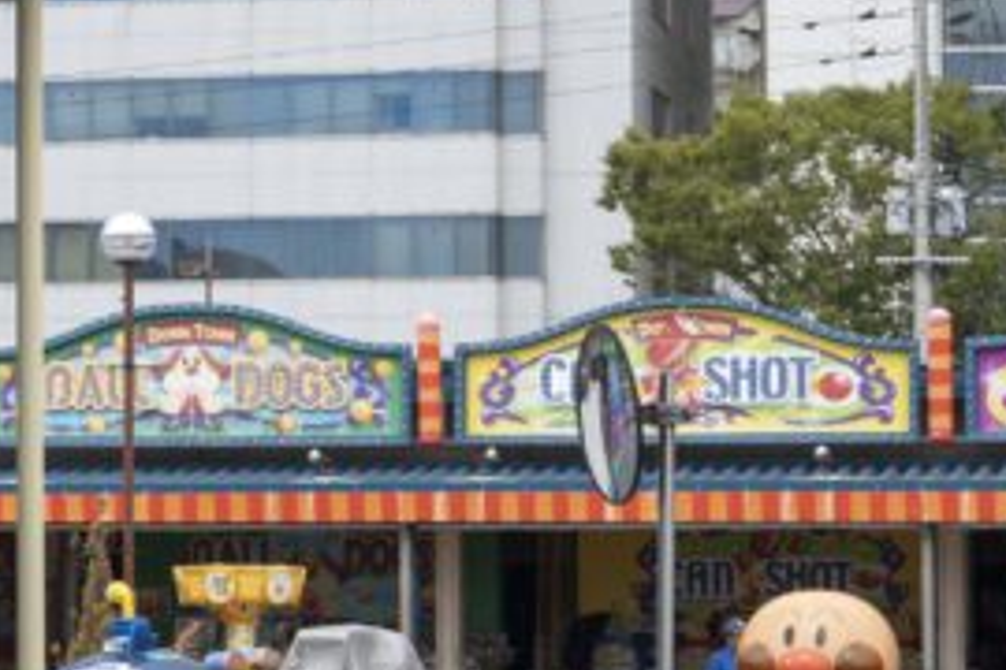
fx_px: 4974
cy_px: 296
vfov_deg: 7.7
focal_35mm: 178
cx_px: -164
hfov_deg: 11.3
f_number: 11
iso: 100
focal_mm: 47
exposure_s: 1/125
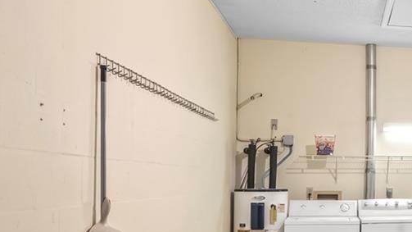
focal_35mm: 50
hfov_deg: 34.6
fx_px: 546
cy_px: 168
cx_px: 470
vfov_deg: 23.8
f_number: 9
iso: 250
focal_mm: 10
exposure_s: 1/1.67
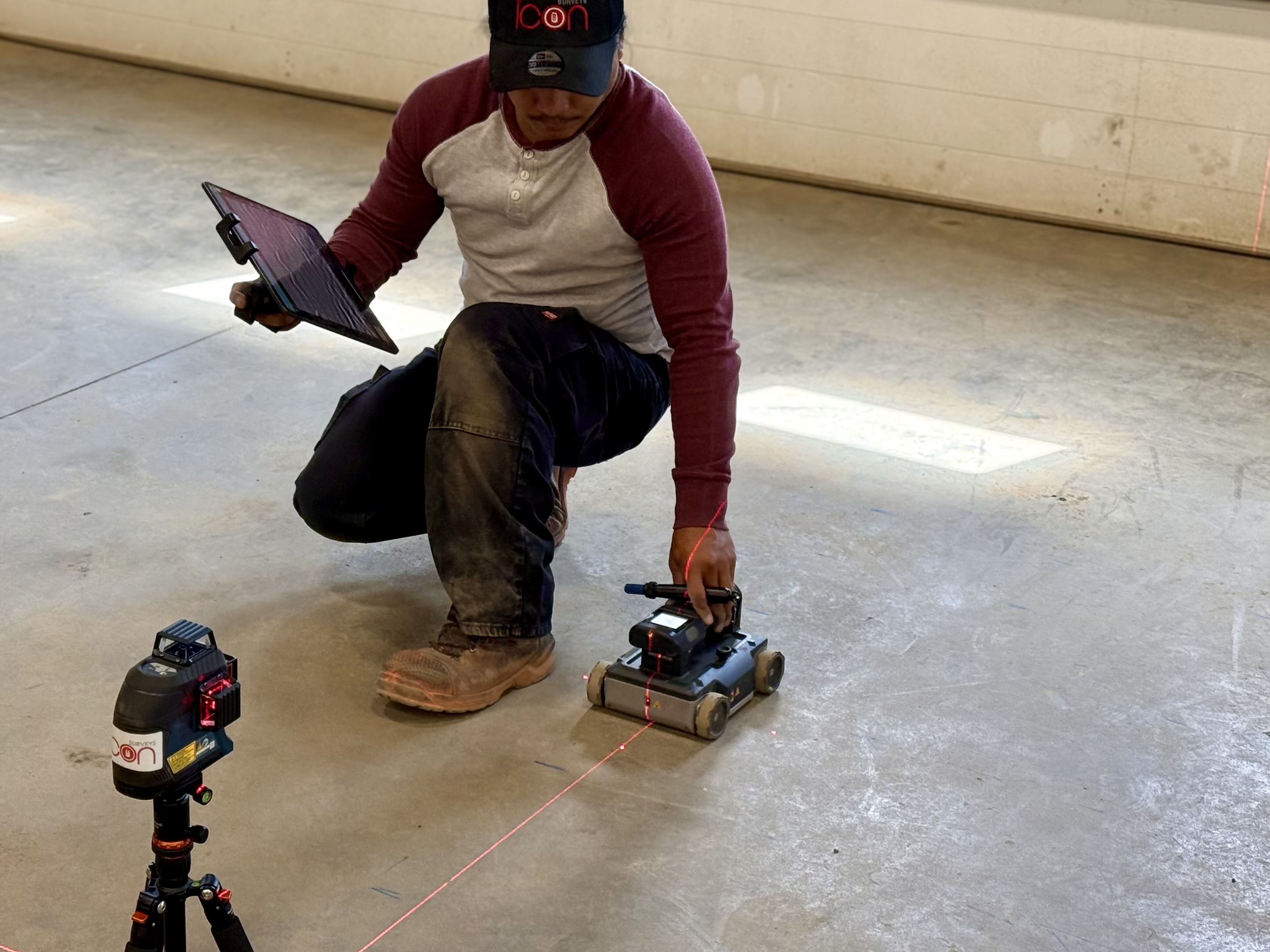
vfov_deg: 21.9
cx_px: 520
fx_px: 2458
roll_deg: -2.1
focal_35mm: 67
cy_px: 476
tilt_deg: -20.3
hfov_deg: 28.9
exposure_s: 1/120
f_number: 1.78
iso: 125
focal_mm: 6.76
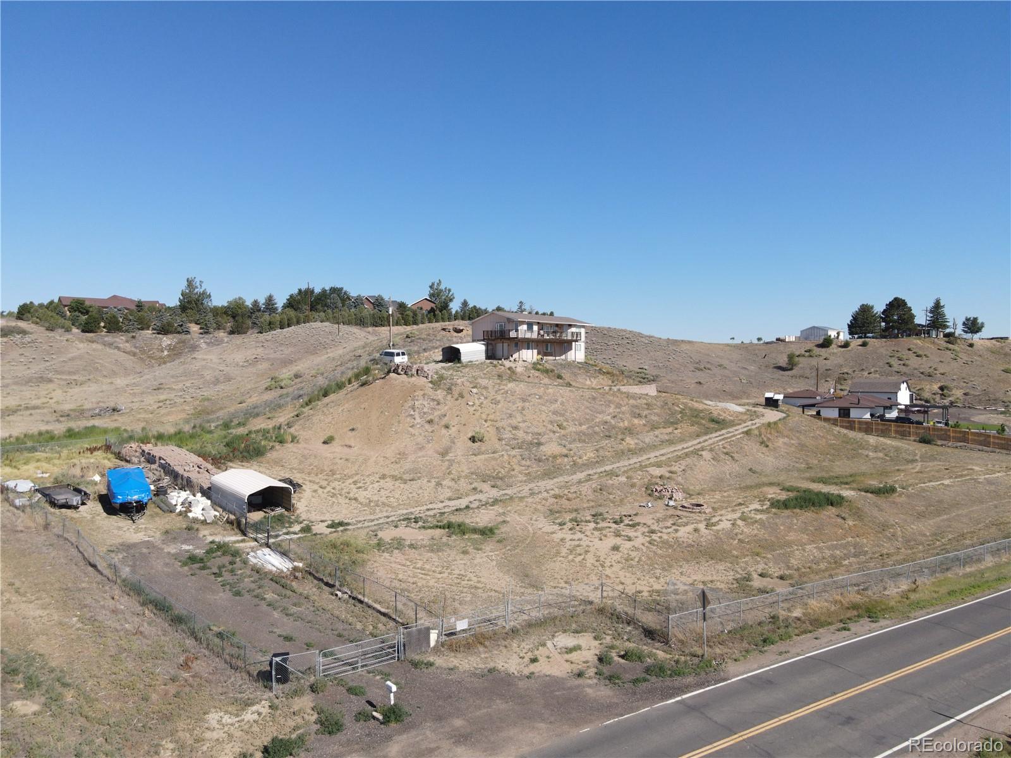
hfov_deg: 71.6
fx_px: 701
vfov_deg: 56.8
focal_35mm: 24
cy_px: 379
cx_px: 506
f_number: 2.8
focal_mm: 4.5
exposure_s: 1/640
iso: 100
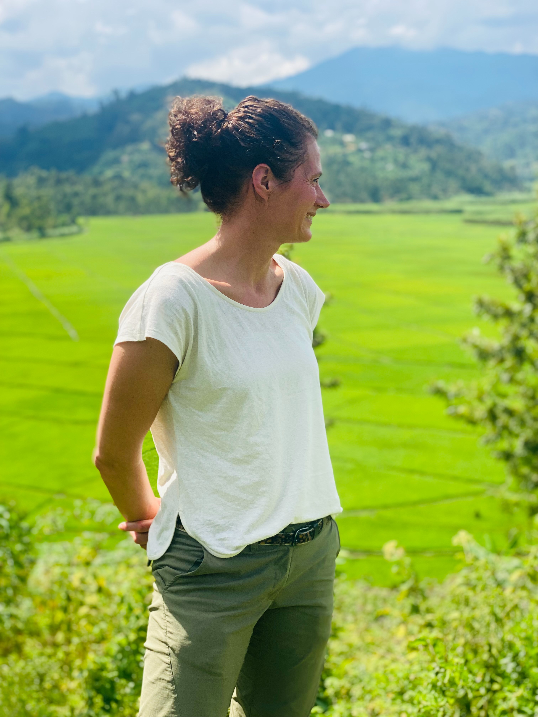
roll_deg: +0.4
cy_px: 358
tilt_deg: -7.1
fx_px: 1078
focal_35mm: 52
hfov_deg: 28.0
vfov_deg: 36.8
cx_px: 269
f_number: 2
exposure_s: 1/1065
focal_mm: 6
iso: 20
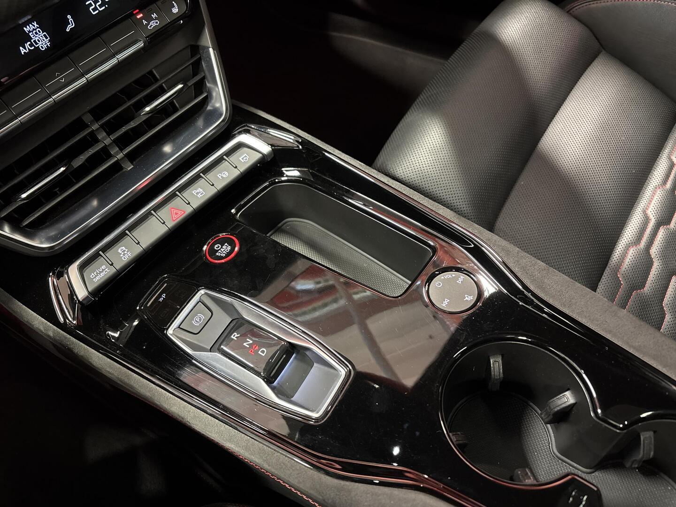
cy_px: 254
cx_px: 338
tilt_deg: -56.6
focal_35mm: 26
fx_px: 508
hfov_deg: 67.3
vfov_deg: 53.1
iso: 640
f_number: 1.6
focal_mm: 5.96
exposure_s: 1/33
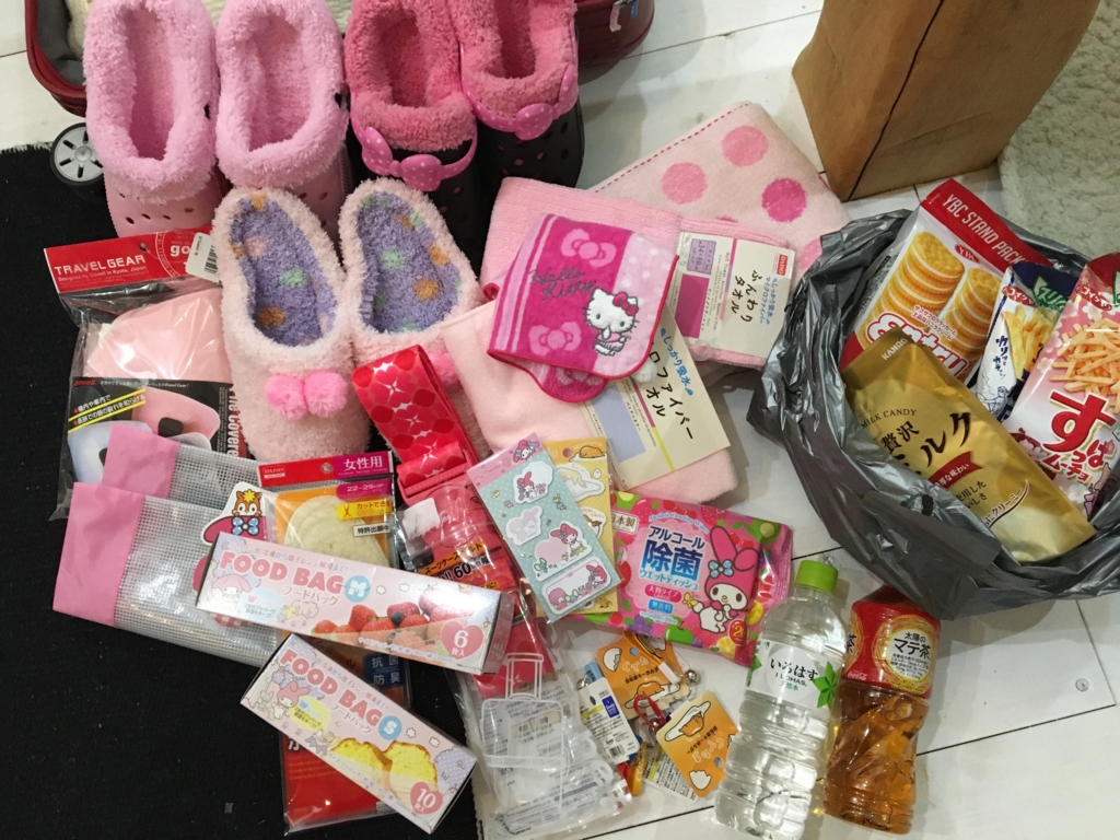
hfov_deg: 61.7
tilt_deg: -74.0
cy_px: 420
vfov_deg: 48.2
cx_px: 560
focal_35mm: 29
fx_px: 938
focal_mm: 4.15
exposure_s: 1/20
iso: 200
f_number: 2.2
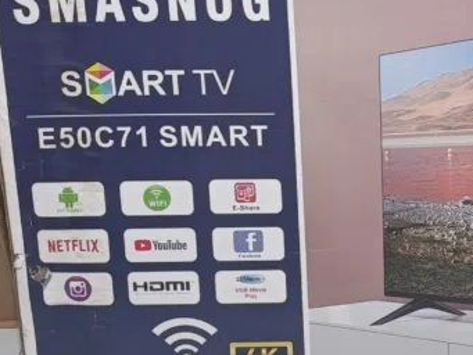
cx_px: 427
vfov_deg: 16.4
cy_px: 182
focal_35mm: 90
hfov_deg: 21.3
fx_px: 1230
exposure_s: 1/33.3
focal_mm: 6.11
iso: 1048
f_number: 1.65
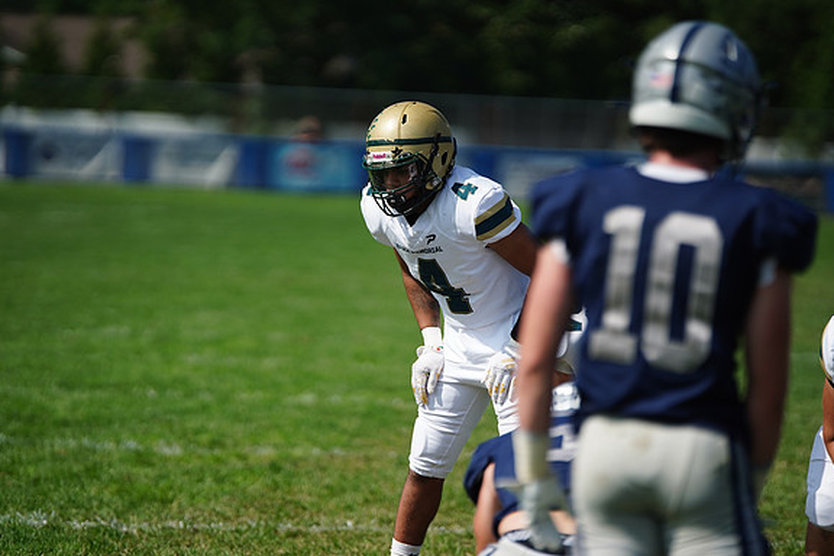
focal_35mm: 263
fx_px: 6092
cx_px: 418
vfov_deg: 5.2
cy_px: 277
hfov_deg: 7.8
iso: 400
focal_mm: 261
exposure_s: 1/6400
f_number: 2.8
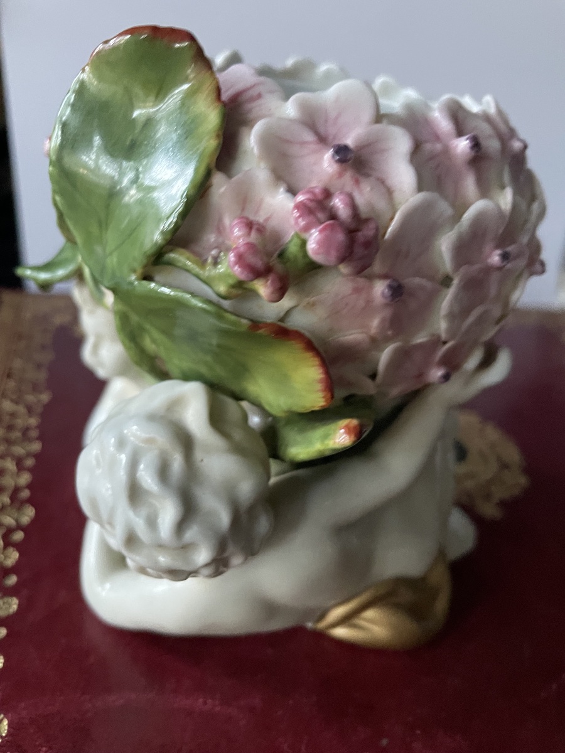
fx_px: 566
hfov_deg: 53.1
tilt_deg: -31.8
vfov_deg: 67.3
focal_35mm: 26
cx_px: 282
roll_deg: -10.2
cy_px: 376
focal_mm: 4.2
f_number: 1.6
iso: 640
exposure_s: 1/32
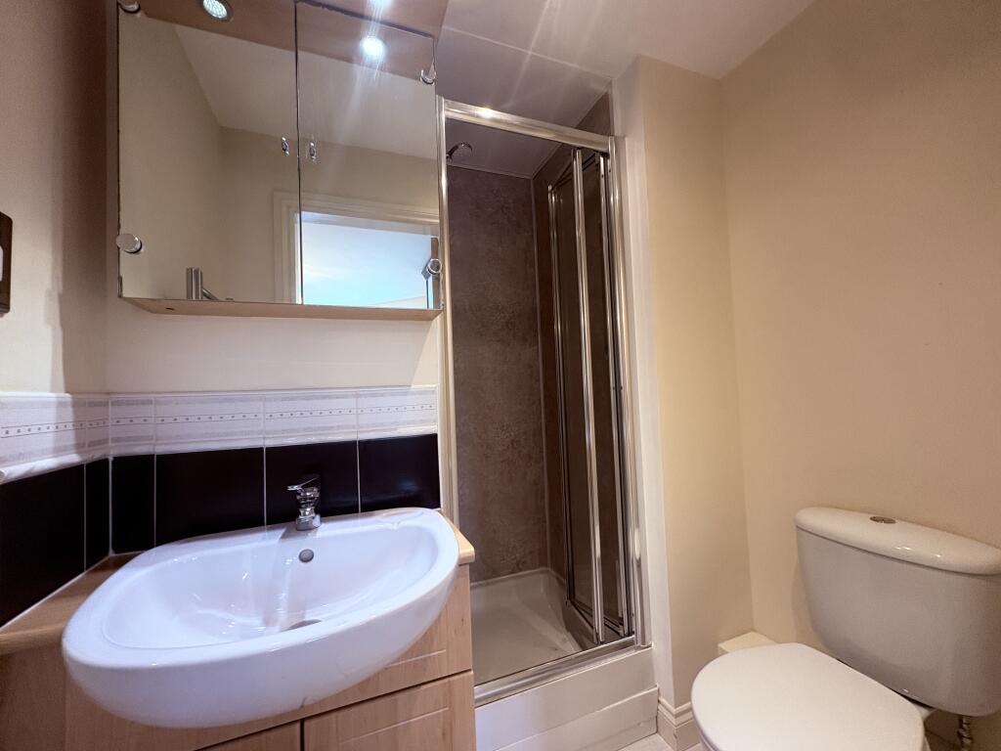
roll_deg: +2.4
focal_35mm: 14
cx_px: 500
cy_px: 376
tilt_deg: +2.2
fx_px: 405
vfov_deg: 85.7
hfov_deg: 102.1
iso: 200
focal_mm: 2.22
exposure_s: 1/50
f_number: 2.2
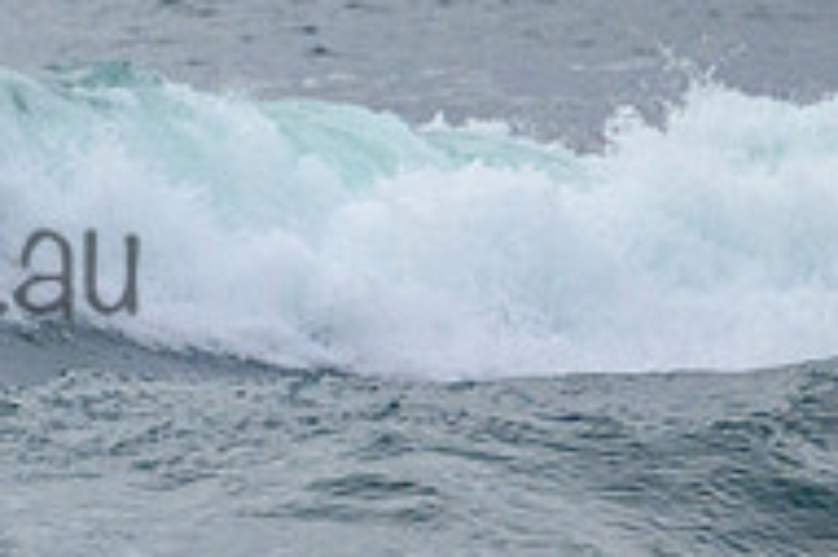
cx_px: -215
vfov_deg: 0.4
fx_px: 77772
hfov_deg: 0.6
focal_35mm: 3344
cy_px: 72
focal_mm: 800
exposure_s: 1/2000
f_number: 11
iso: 1600
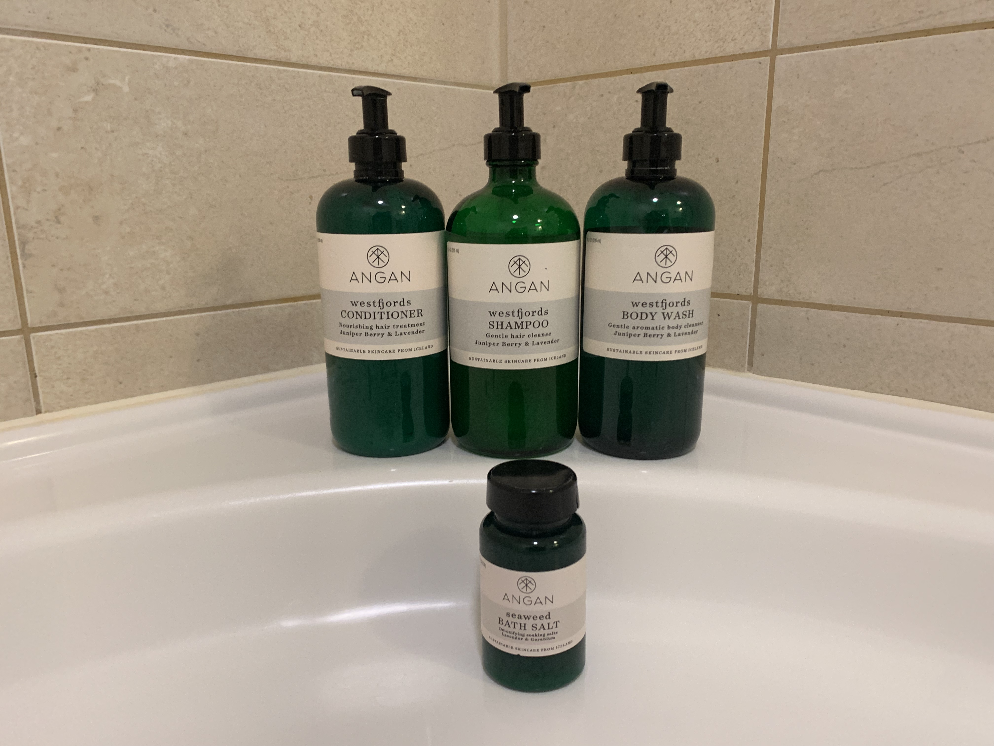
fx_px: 747
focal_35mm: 26
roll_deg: -0.1
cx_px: 497
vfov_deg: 53.1
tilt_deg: -15.5
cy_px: 373
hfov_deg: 67.3
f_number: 1.8
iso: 200
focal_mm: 4.25
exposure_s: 1/50
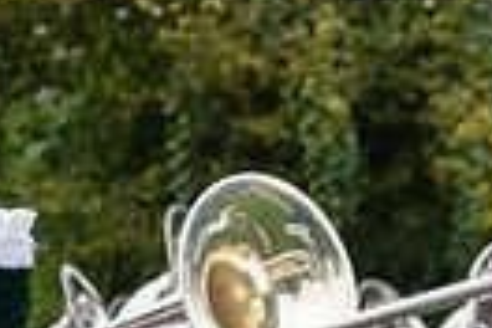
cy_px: 427
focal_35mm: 308
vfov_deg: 4.4
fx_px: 4209
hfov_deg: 6.6
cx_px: 794
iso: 400
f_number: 4
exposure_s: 1/800
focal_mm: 70
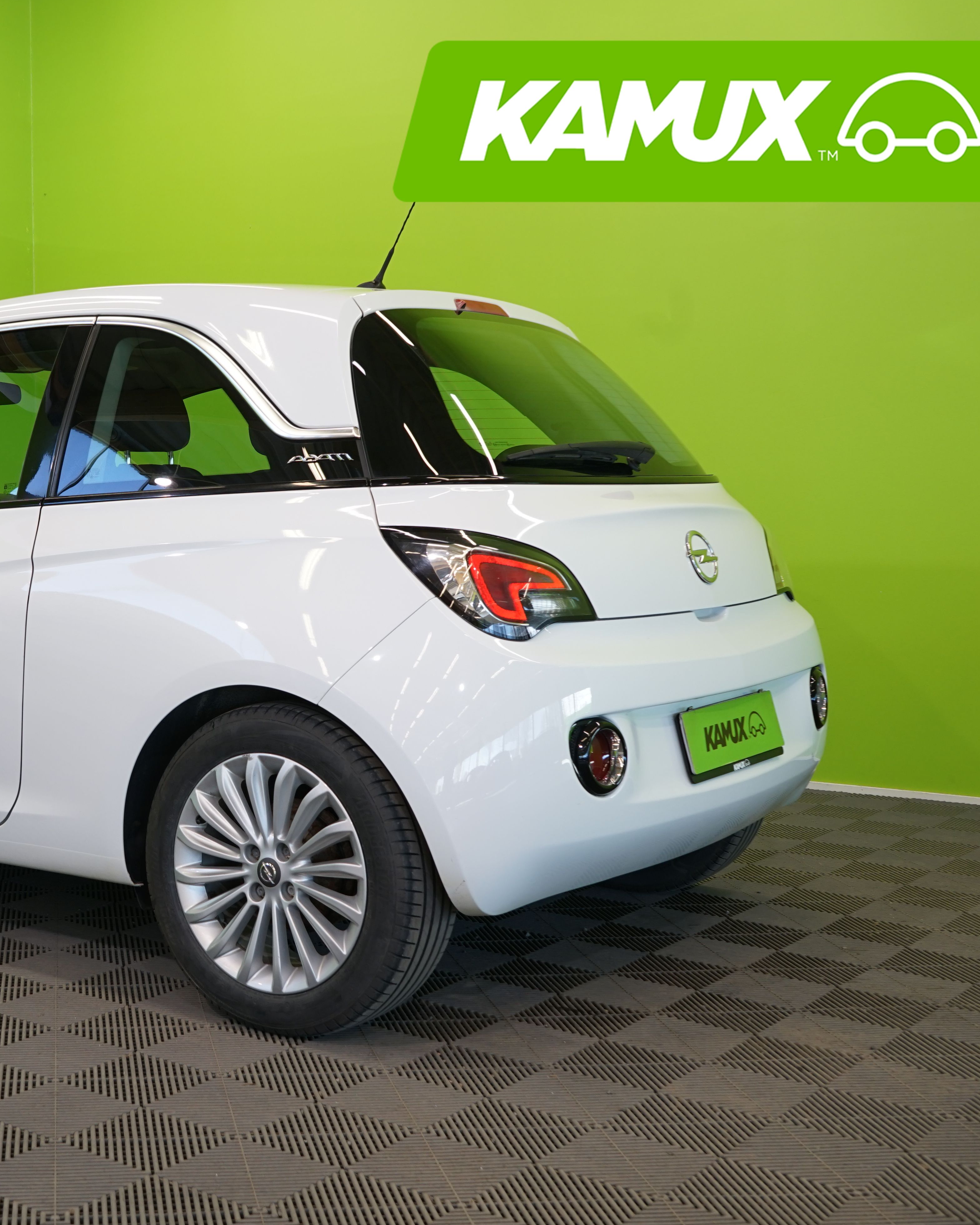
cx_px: 157
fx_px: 1668
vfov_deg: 40.3
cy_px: 606
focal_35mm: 46
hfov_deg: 31.6
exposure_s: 1/40
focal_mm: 32
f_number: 6.3
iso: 400
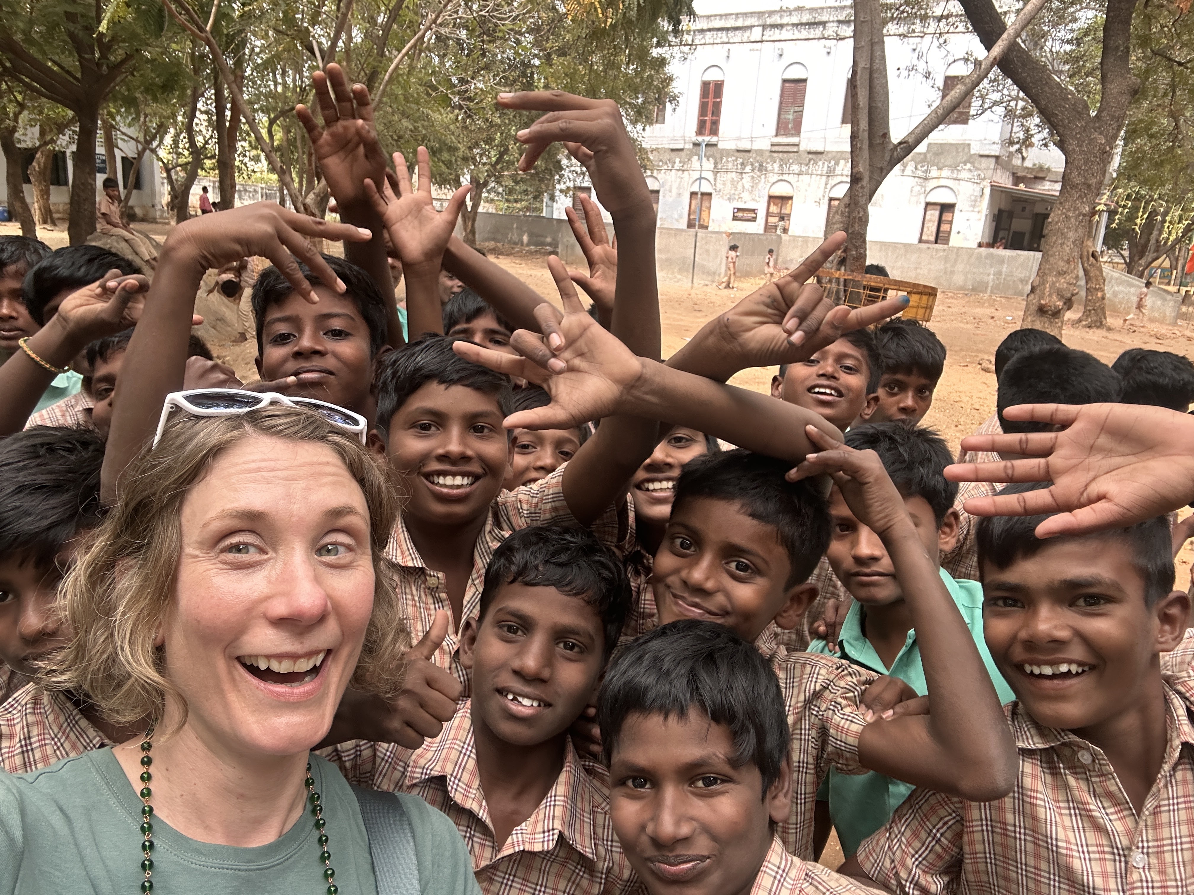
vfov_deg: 58.9
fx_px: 793
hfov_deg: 73.9
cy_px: 448
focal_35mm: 23
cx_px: 597
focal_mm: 2.69
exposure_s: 1/121
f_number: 1.9
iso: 40
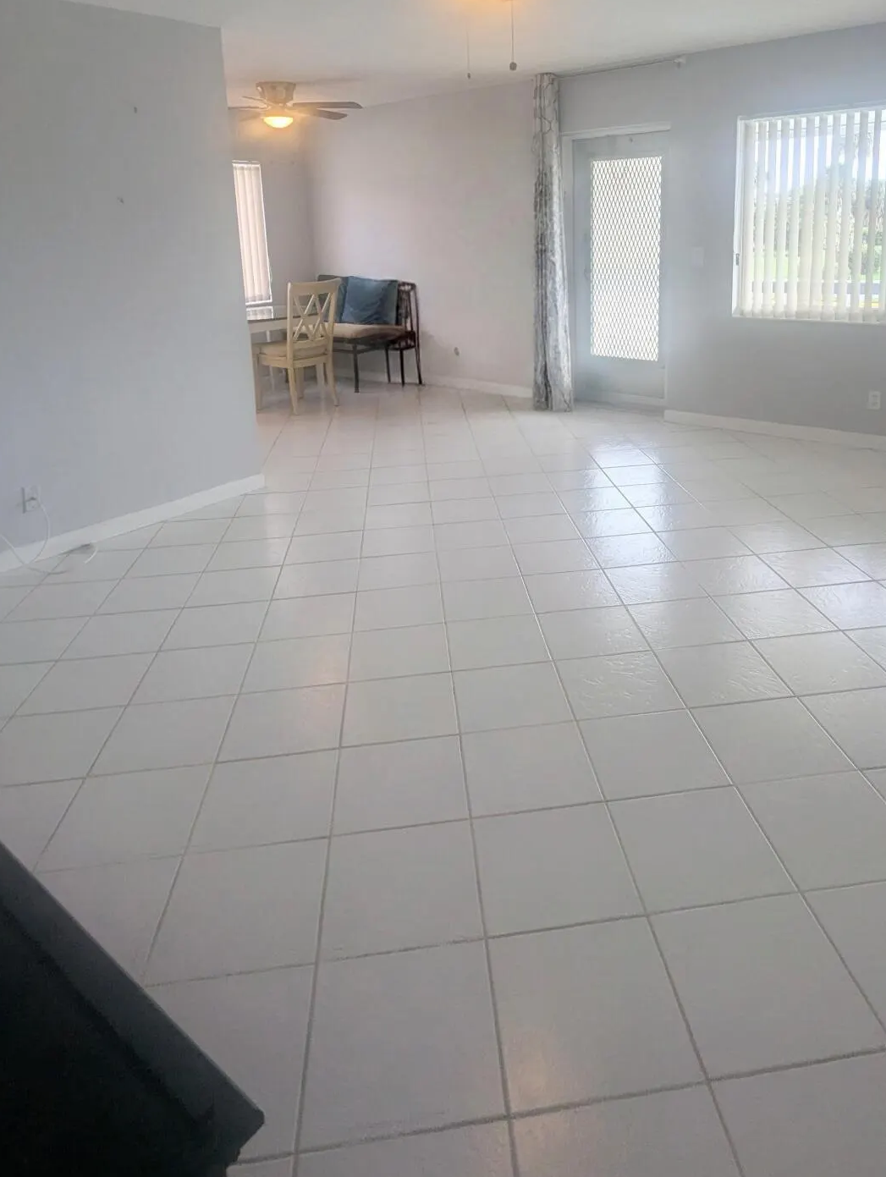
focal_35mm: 23
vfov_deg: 71.4
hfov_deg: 58.8
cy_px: 381
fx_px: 783
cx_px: 503
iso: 48
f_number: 2.2
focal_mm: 2.35
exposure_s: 1/113
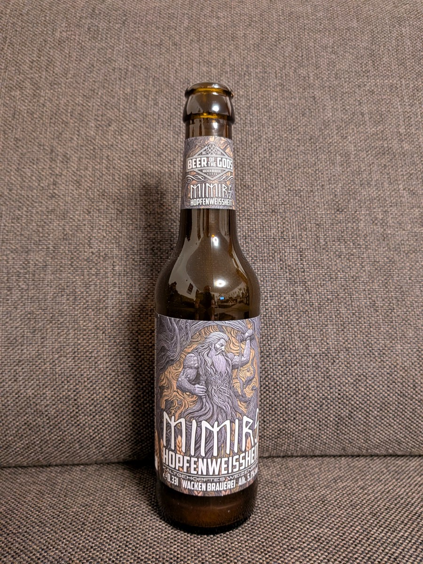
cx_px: 212
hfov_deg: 56.8
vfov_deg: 71.6
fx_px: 391
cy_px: 282
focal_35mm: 24
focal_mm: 4.53
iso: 368
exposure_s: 1/25
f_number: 1.7
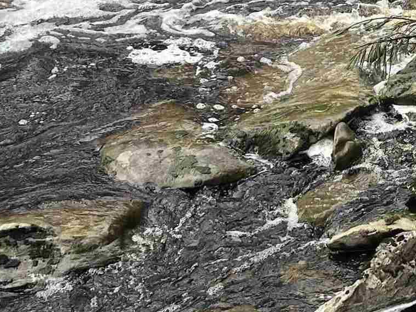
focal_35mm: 105
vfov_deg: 14.0
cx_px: 447
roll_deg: +1.4
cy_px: 51
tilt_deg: -23.9
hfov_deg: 18.1
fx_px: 1262
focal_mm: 5.7
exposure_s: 1/617
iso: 50
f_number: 1.5
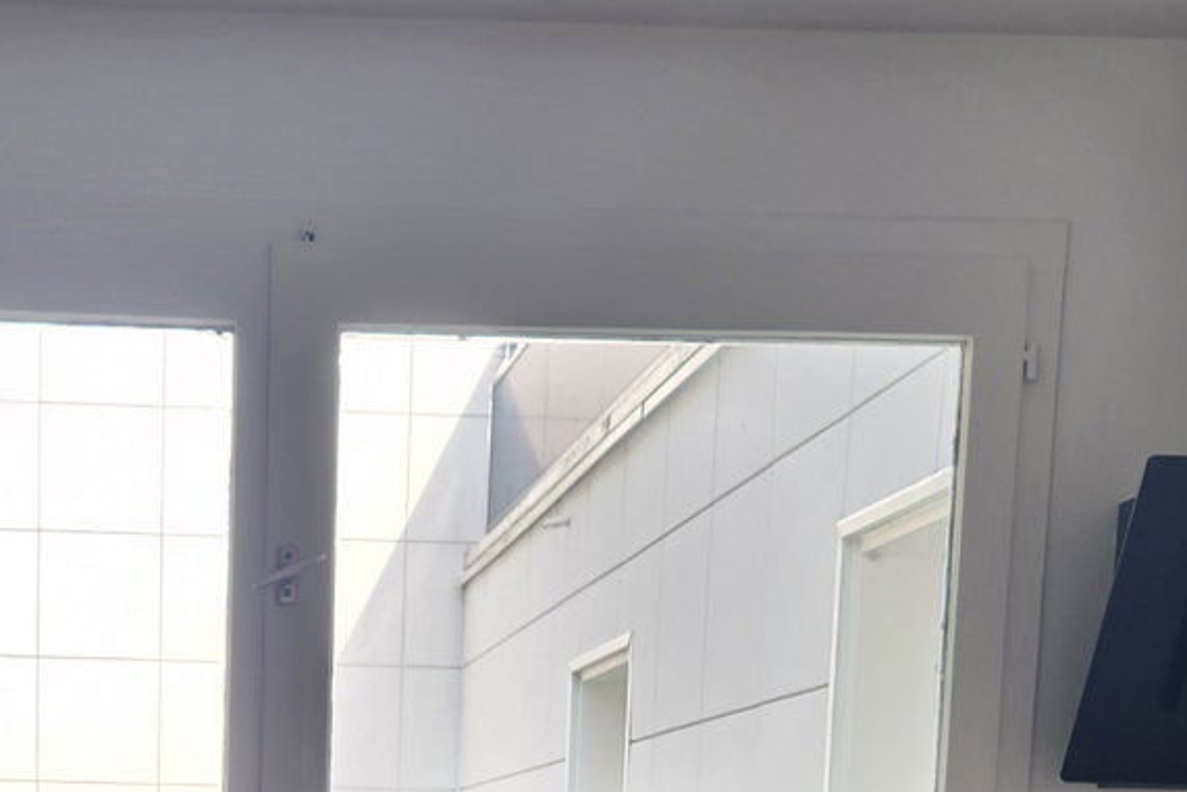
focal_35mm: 67
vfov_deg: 18.2
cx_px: 233
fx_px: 2210
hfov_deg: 29.4
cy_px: 1166
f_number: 1.8
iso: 80
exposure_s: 1/182
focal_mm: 5.4
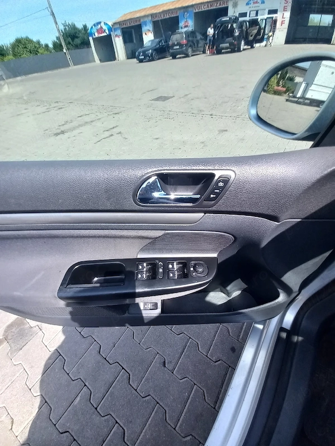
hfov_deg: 89.9
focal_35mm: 13
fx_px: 168
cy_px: 223
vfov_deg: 106.2
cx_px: 168
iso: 40
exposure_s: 1/435
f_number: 2.2
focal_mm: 1.42
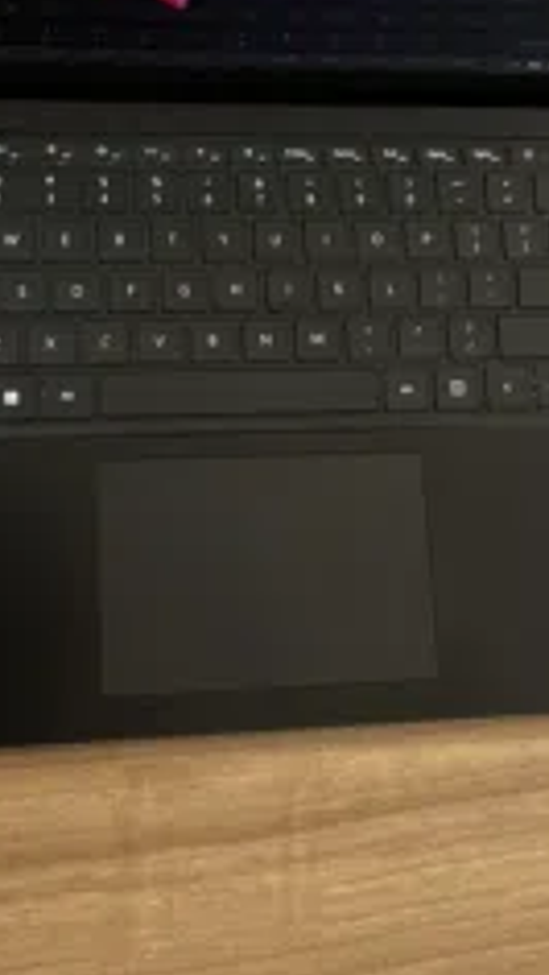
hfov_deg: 24.9
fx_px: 1240
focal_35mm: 48
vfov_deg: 41.8
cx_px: 215
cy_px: 264
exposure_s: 1/30
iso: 800
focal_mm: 5.1
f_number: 1.6
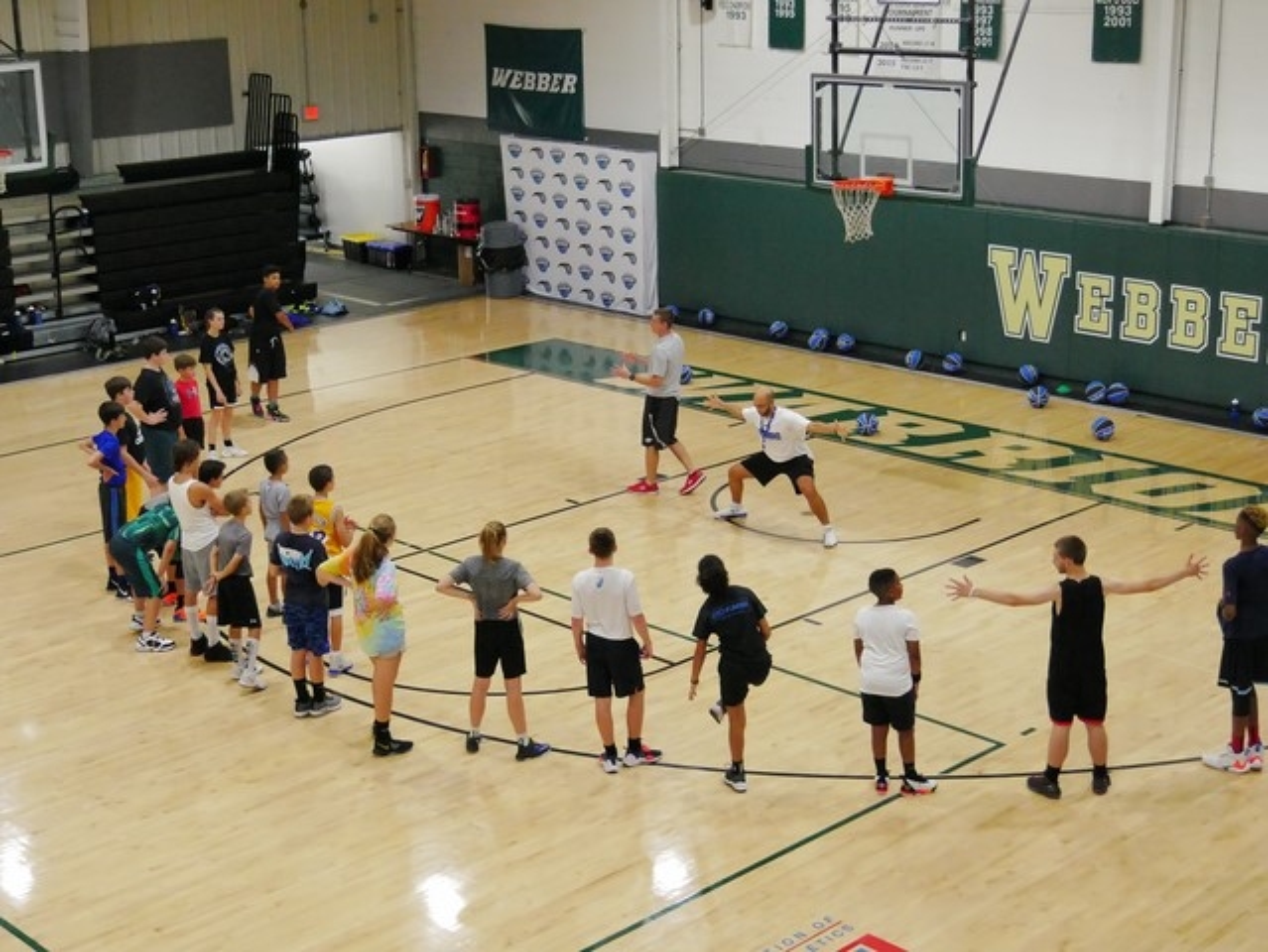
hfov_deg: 34.3
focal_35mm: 56
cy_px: 476
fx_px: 2052
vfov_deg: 26.1
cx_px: 634
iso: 6400
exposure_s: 1/320
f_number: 4.5
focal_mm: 28
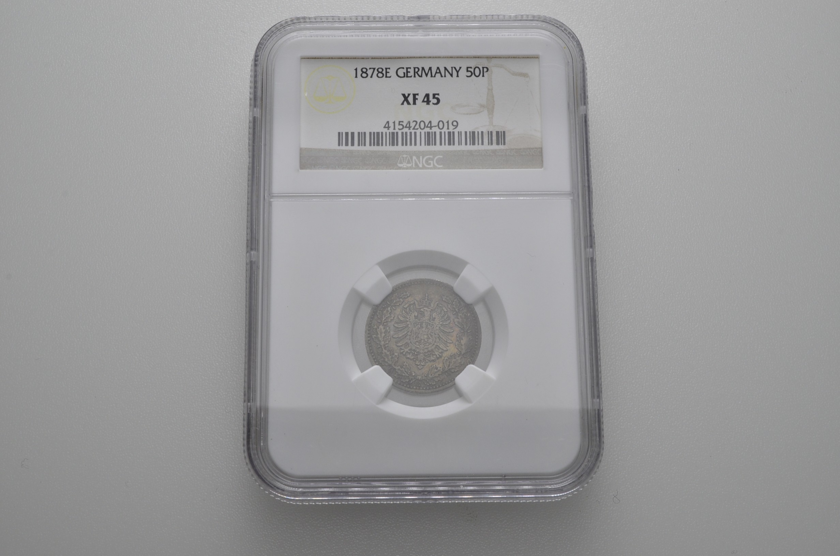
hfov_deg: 41.2
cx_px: 420
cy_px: 278
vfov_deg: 28.0
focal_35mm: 48
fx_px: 1118
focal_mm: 32
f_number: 14
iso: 400
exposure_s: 1/200
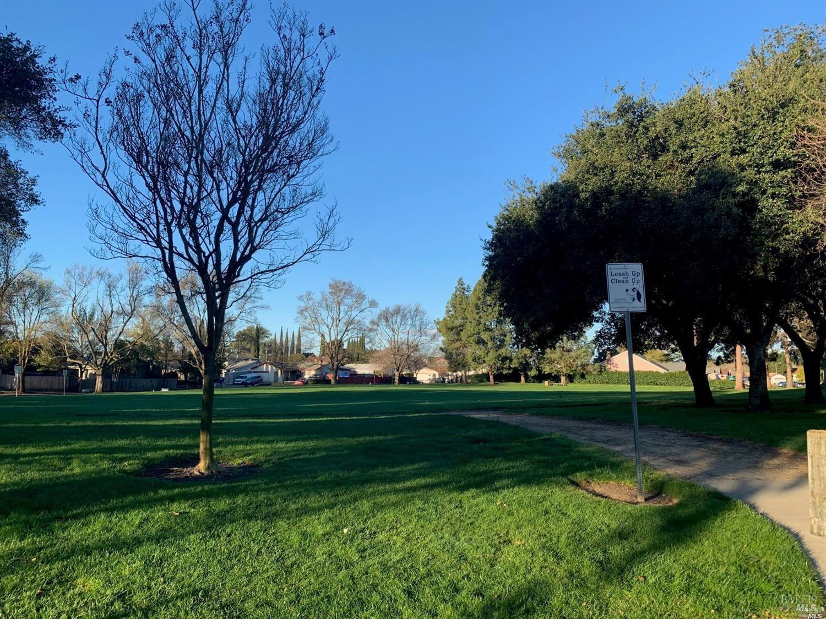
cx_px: 413
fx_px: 620
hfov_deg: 67.3
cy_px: 310
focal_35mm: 26
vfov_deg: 53.0
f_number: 1.8
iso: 25
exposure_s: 1/743
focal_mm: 4.25
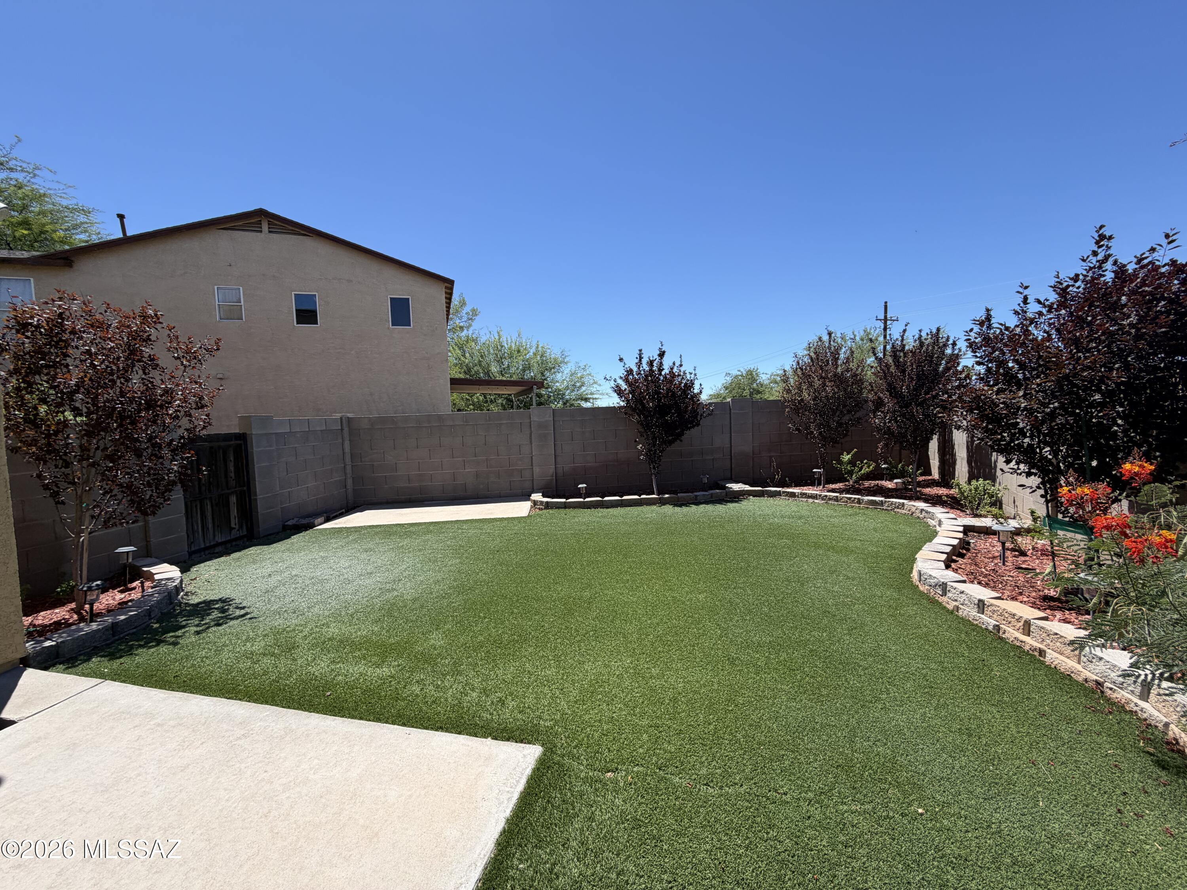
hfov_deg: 102.1
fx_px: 480
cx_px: 594
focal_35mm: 14
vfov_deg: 85.7
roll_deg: -0.4
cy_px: 445
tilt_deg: -3.6
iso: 25
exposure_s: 1/770
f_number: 2.2
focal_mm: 2.22
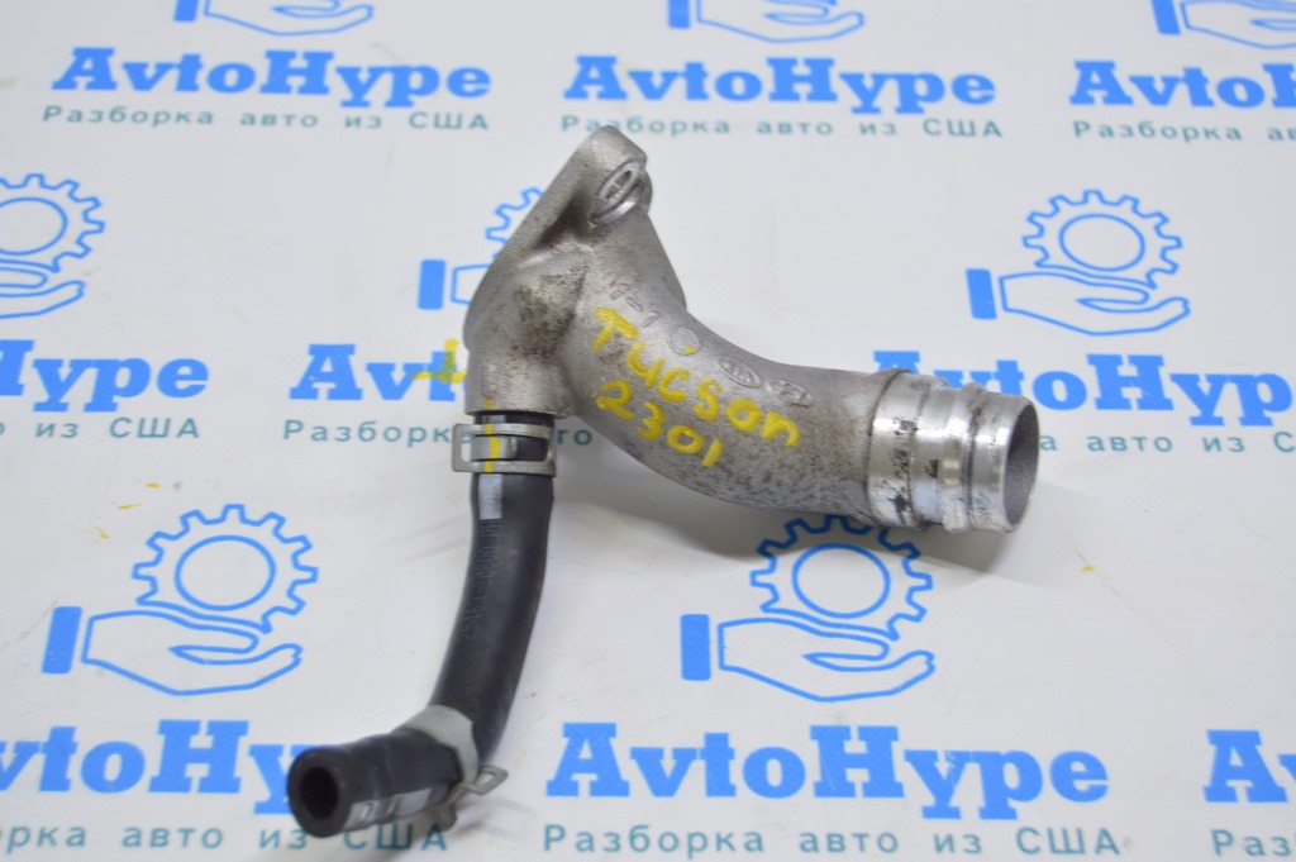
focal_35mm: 69
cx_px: 648
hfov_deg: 29.3
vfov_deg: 19.7
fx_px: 2482
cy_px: 431
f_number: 5.6
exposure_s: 1/20
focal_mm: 46
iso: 400
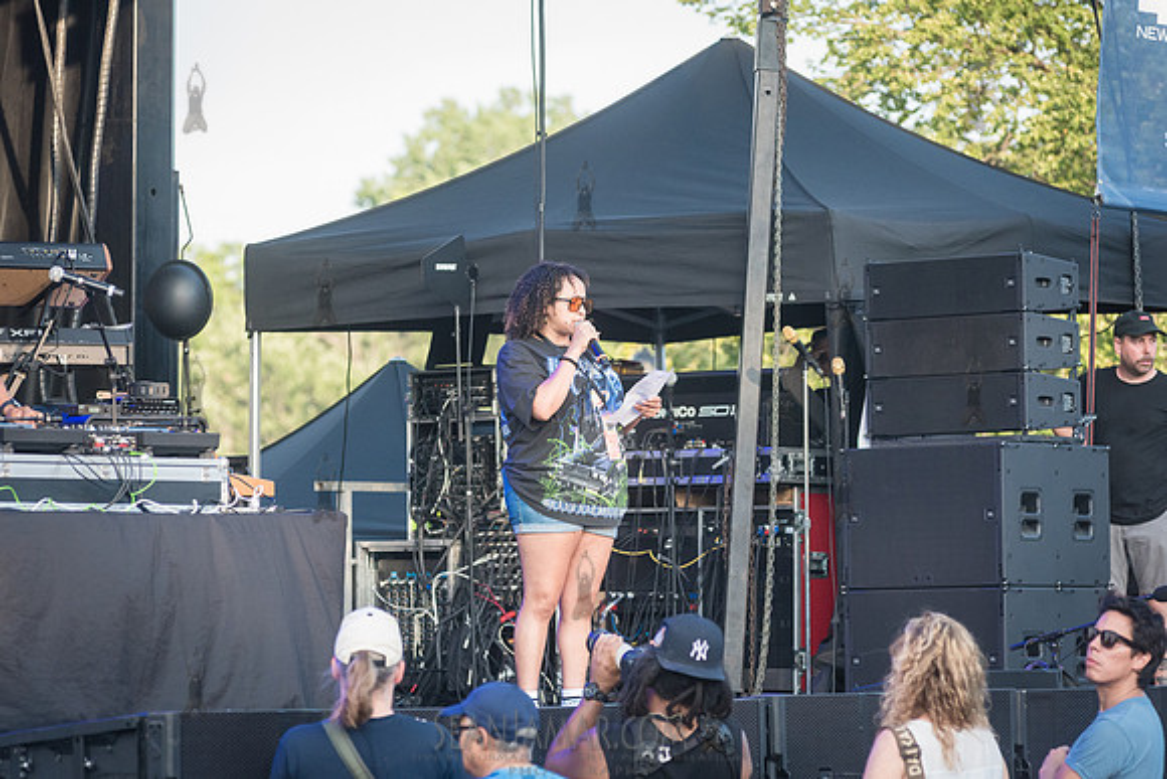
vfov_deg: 8.1
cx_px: 584
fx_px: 5512
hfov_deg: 12.1
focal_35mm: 170
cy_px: 390
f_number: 4.5
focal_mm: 170
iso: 2000
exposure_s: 1/1600
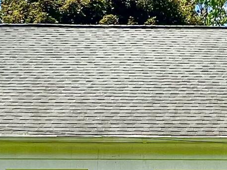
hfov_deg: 22.1
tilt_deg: +3.1
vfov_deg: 16.6
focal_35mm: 85
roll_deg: +0.6
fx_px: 557
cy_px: 209
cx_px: 228
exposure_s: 1/911
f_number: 1.8
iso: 32
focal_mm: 1.57
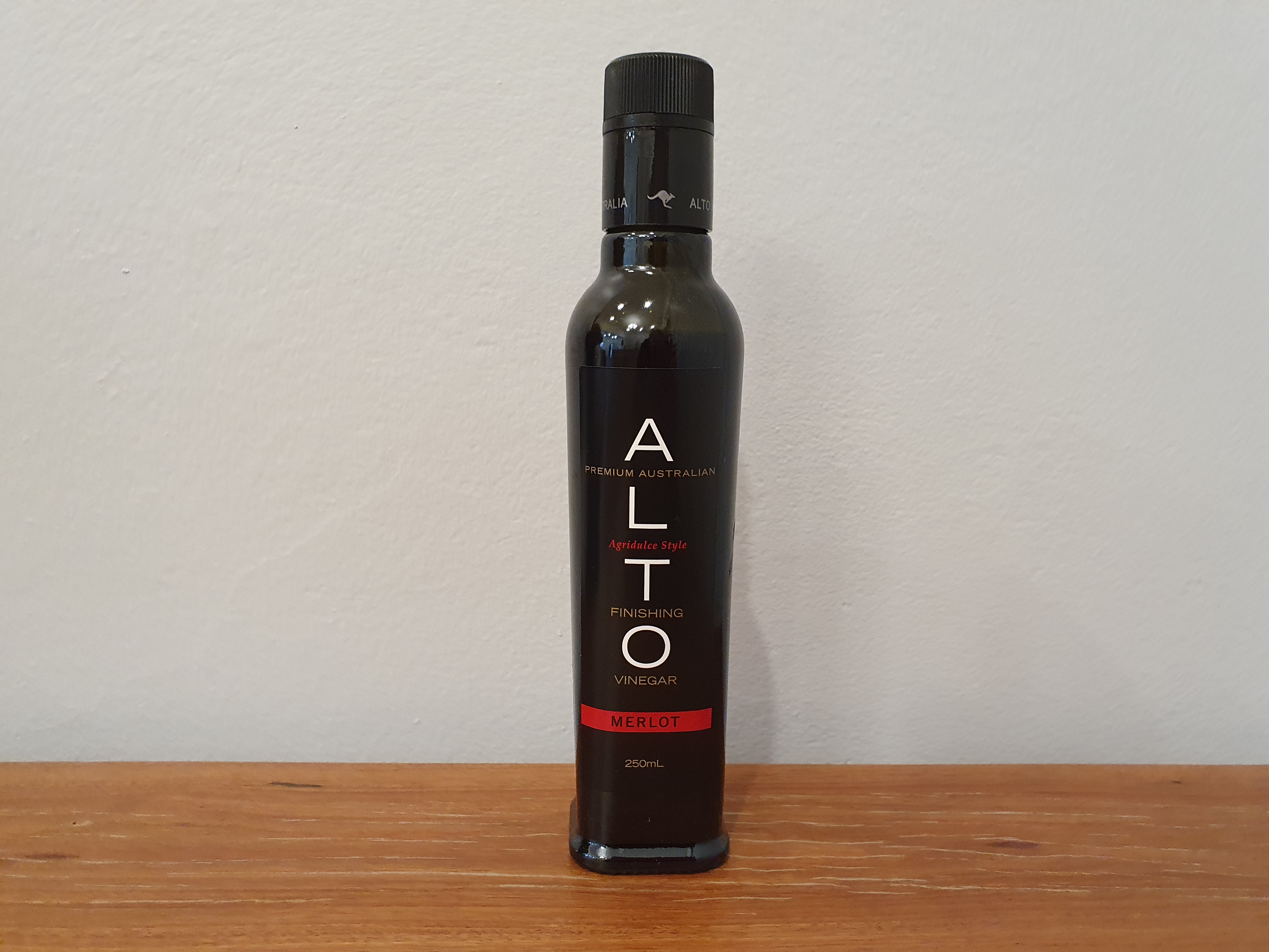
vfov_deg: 53.1
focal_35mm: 26
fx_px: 953
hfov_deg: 67.3
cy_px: 476
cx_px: 634
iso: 400
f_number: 2.4
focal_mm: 4.32
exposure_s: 1/50
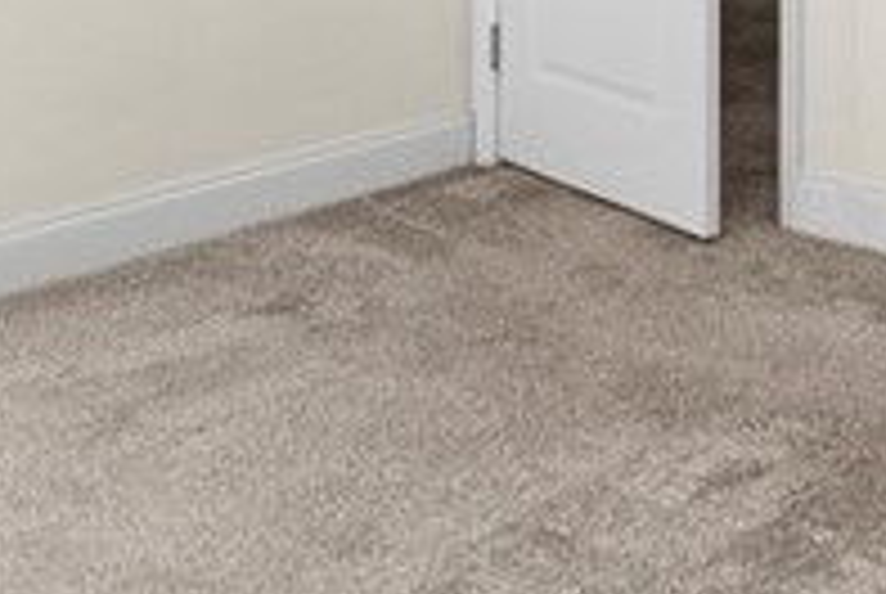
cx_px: 614
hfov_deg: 26.1
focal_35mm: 77
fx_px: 1898
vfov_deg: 16.1
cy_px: -328
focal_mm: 14
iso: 400
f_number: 8
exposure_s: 1/15
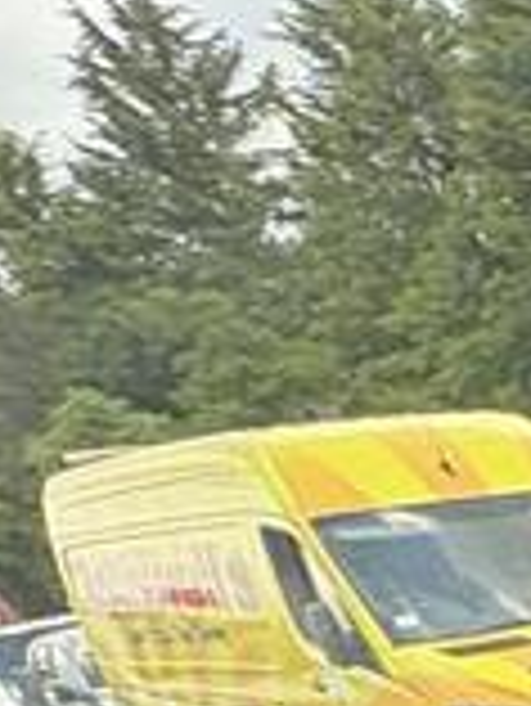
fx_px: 1634
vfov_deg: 18.8
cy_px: 1273
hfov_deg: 11.1
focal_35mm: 80
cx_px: 1616
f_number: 2.2
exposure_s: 1/111
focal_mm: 2.22
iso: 125
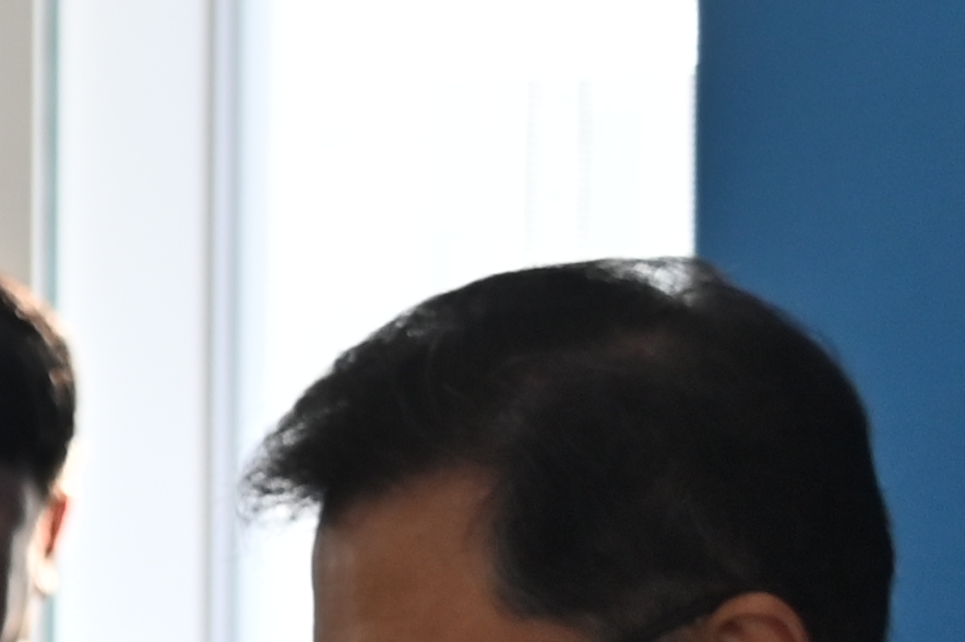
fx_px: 6964
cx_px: -1506
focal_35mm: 260
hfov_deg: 7.3
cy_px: 1035
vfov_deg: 5.2
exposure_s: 1/160
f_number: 4
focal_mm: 38
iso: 400
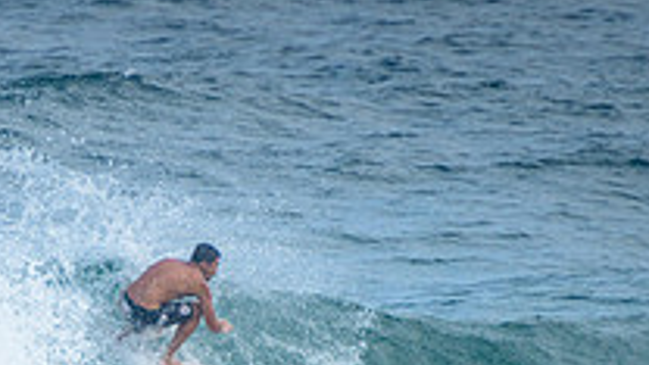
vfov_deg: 0.8
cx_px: 20
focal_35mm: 1435
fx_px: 24695
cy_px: 396
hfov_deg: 1.5
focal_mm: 400
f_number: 5.6
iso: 320
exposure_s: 1/1250
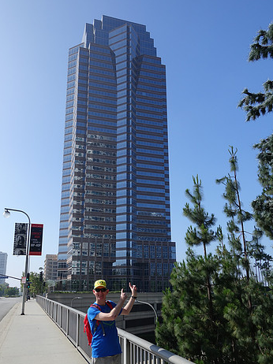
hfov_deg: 48.1
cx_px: 123
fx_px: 305
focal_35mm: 29
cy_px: 214
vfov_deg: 61.3
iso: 125
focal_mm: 8.8
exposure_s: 1/500
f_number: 5.6
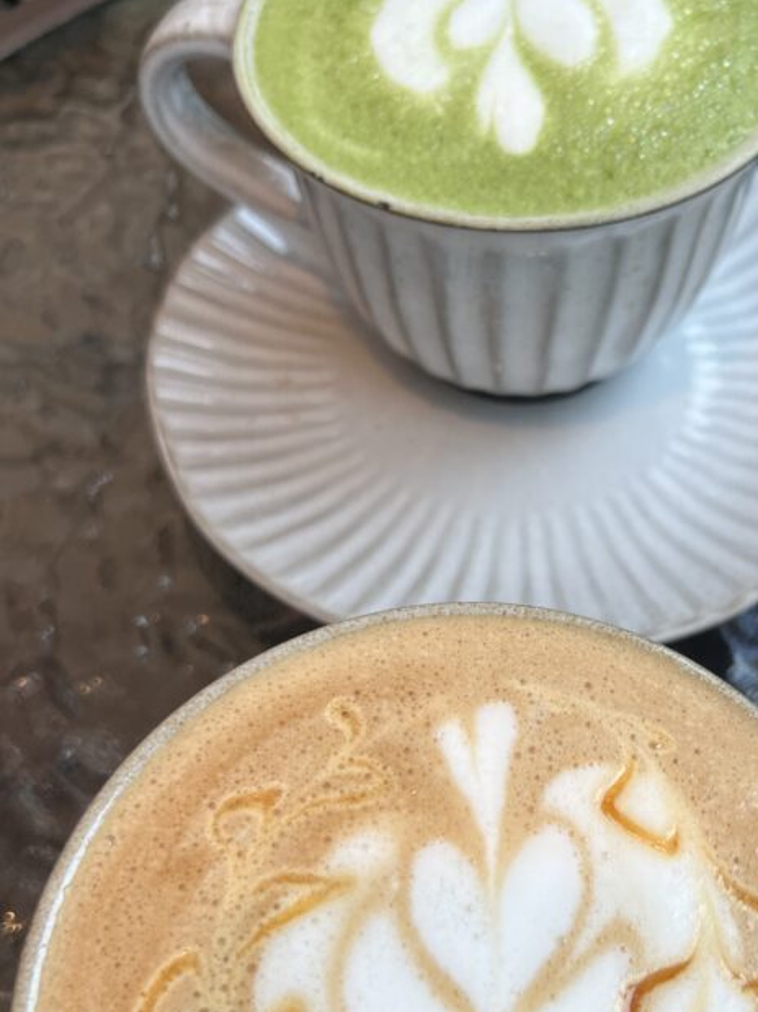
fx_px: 1256
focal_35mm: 43
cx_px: 523
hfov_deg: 33.2
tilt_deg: -59.8
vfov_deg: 43.5
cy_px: 641
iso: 40
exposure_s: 1/85
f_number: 1.6
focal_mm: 5.1
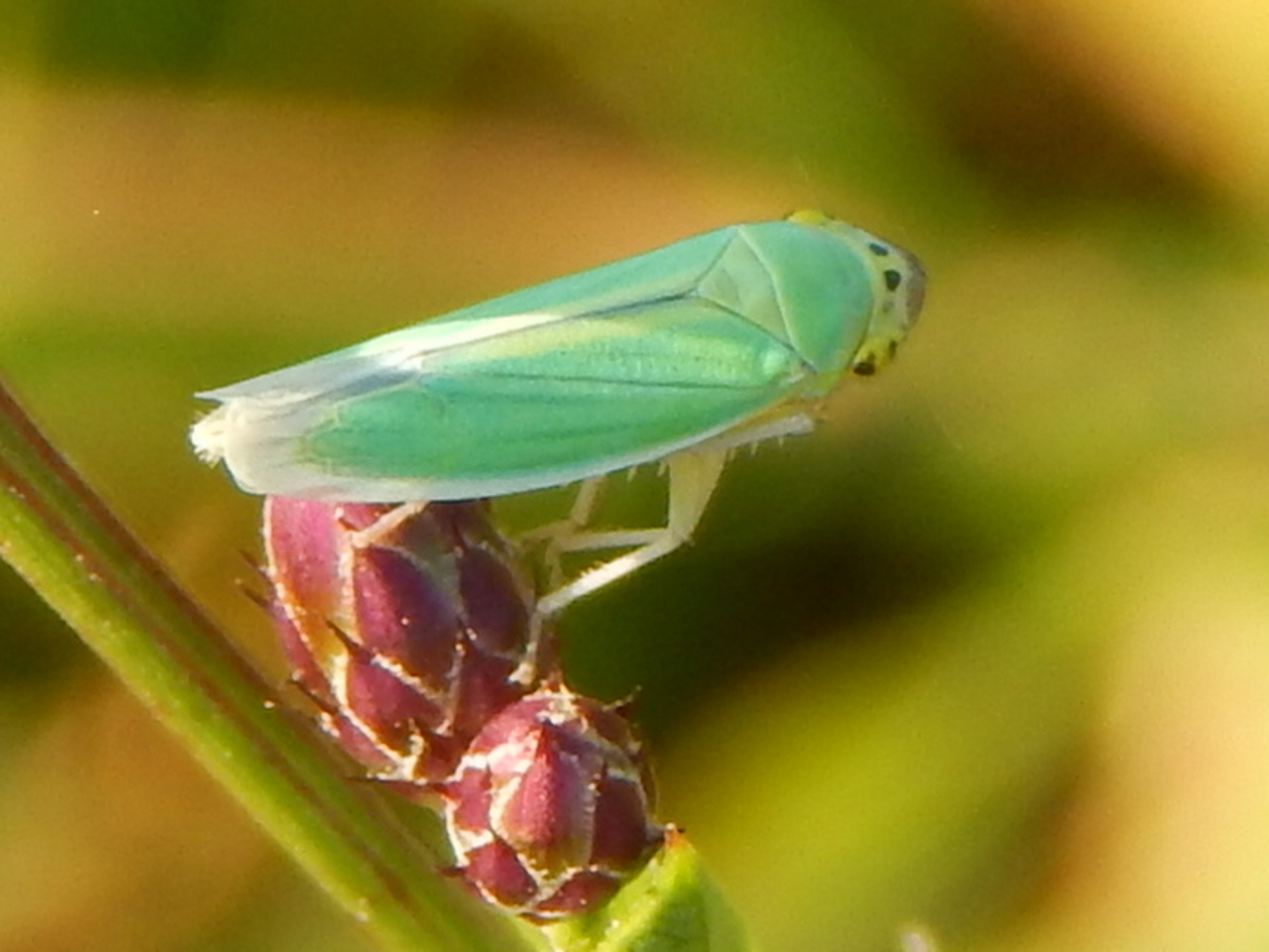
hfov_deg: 15.1
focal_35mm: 131
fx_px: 4803
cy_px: 476
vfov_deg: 11.3
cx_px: 634
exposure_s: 1/200
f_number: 4.8
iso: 125
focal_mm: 23.4
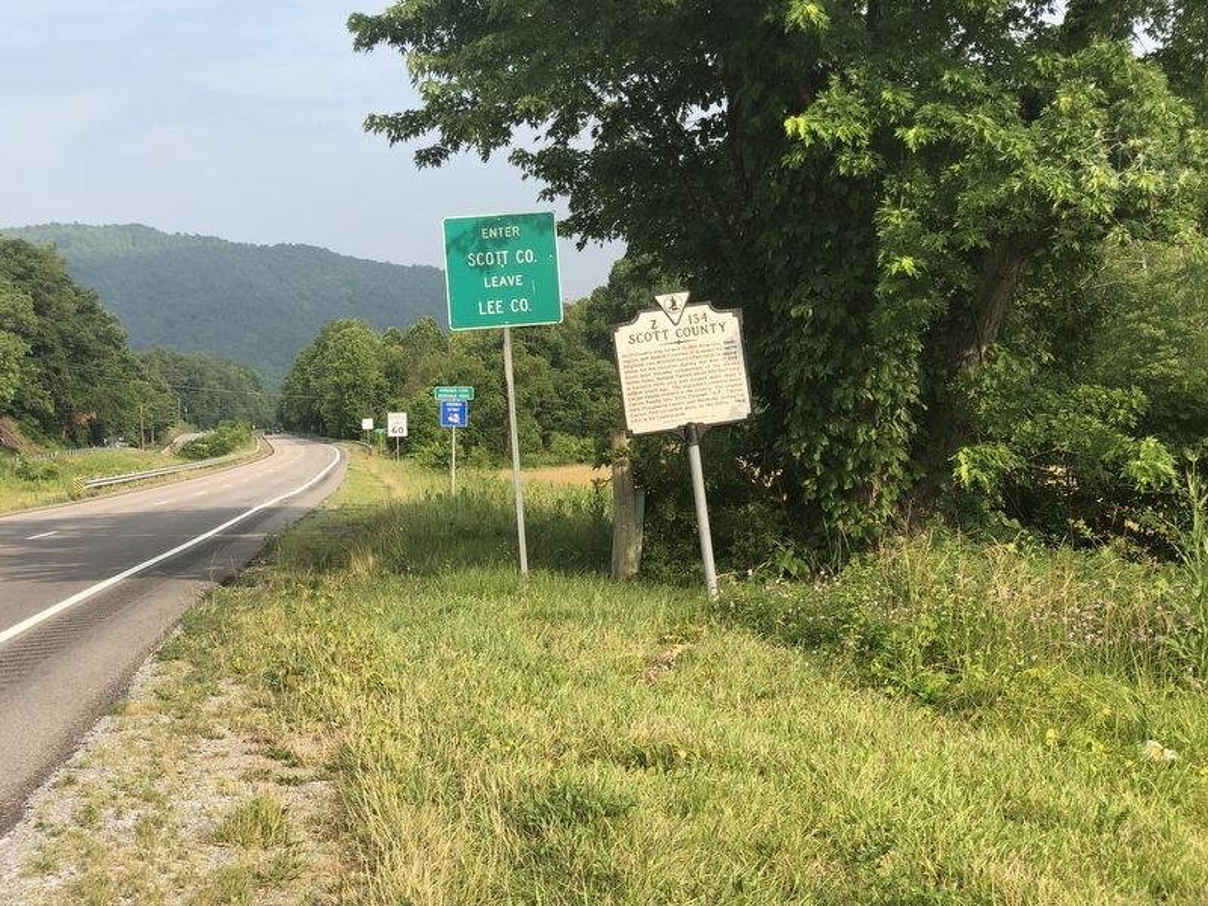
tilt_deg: -7.6
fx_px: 1815
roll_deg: +2.1
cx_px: 604
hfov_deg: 36.8
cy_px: 453
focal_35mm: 52
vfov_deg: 28.0
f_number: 2.4
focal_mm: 6
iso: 16
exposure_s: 1/552
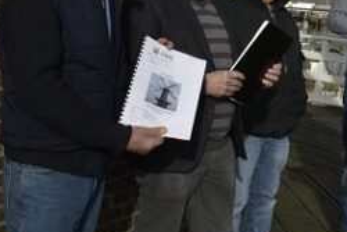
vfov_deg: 15.9
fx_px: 800
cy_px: -36
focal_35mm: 83
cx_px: 337
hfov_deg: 23.5
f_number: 3.5
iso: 100
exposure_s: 1/1600
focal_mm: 18
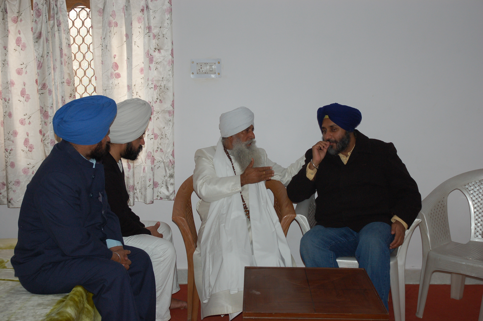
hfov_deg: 38.9
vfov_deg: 26.4
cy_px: 160
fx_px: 684
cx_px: 242
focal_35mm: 51
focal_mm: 34
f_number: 4.2
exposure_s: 1/60
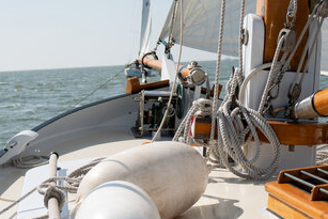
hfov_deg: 23.6
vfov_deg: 15.5
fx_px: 784
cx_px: 192
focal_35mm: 86
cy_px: -19
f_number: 3
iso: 100
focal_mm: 22
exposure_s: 1/3200
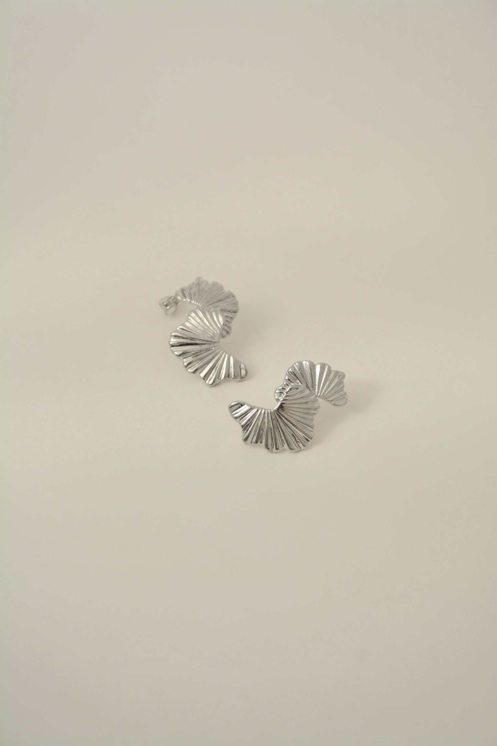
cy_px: 373
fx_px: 2174
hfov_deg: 13.0
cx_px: 248
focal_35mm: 105
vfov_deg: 19.5
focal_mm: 70
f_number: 8
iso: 500
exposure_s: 1/1000
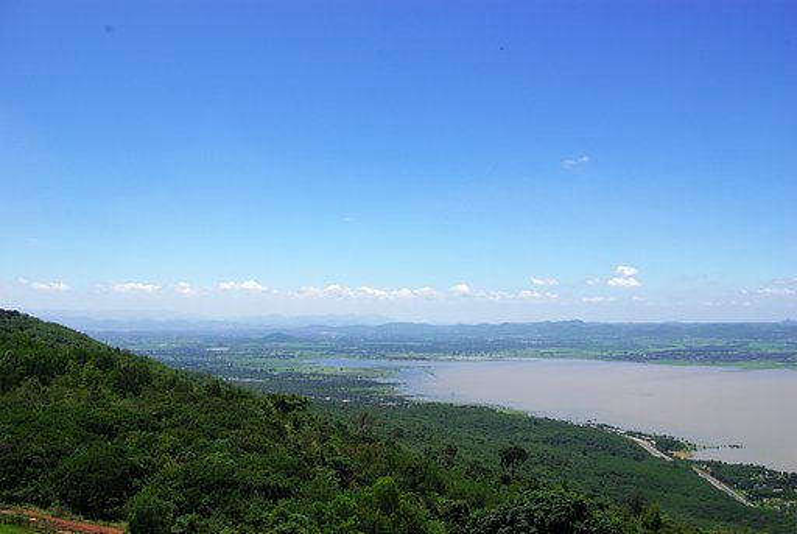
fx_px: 798
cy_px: 267
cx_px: 398
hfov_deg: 53.1
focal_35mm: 36
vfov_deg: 37.0
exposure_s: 1/320
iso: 200
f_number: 11
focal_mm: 24
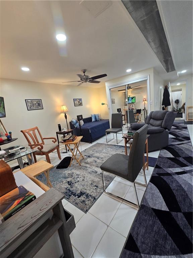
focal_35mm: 13
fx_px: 97
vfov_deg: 106.2
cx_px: 96
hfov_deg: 89.9
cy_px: 129
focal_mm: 2.2
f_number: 2.2
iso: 125
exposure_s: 1/60
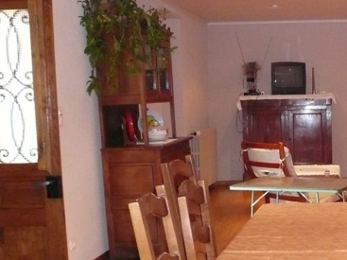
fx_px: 611
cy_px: 169
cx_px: 321
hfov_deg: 30.2
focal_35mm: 61
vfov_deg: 23.9
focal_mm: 4.6
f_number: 2.8
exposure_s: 1/30
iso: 400
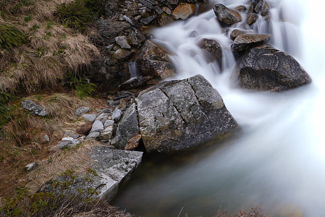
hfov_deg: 29.2
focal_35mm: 52
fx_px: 469
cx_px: 445
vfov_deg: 24.3
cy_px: -19
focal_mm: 16
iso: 50
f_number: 18
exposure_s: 15
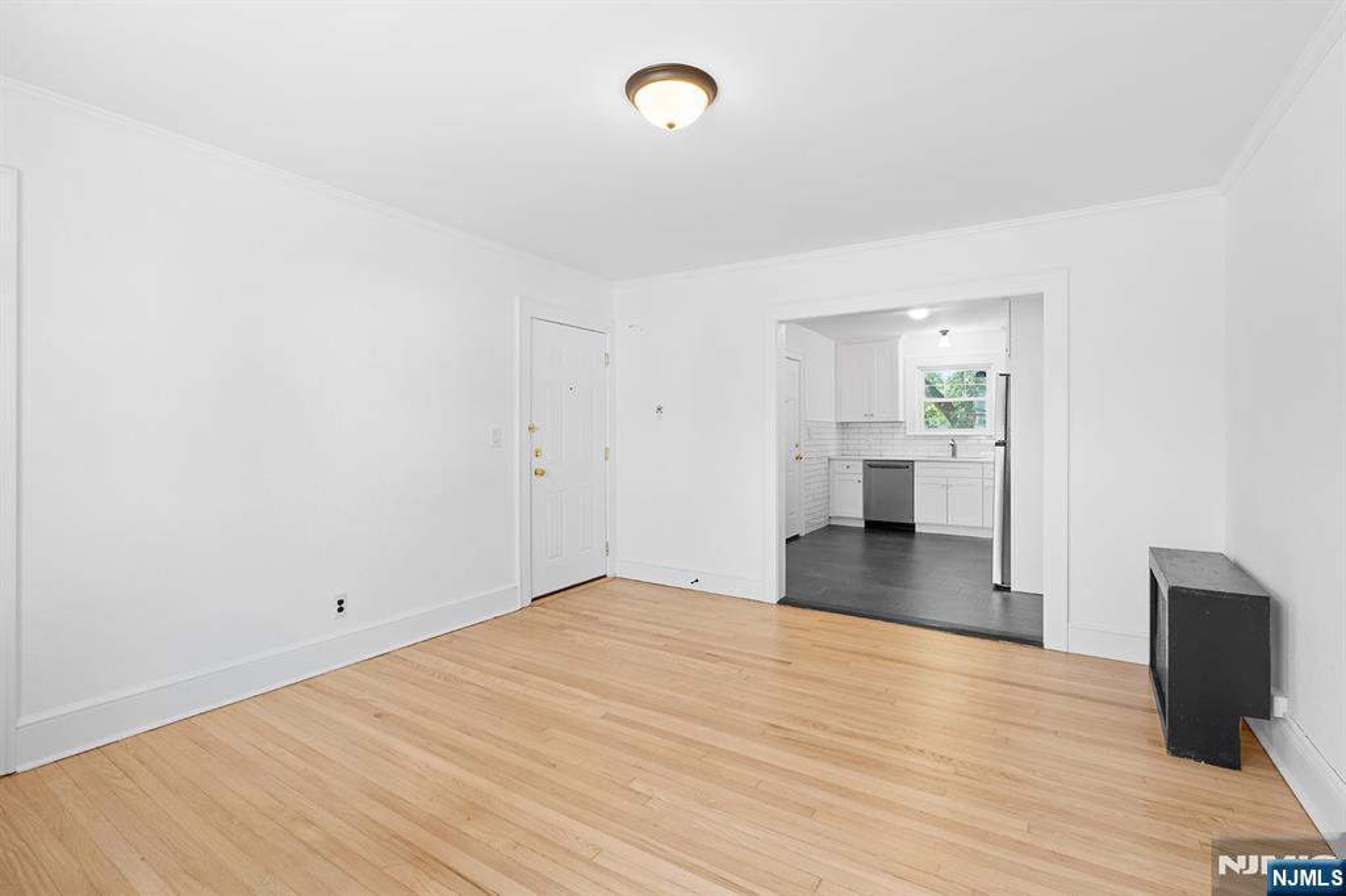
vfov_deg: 73.7
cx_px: 673
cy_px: 448
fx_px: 598
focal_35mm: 16
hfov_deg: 96.8
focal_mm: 16
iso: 100
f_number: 8
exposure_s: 1/4
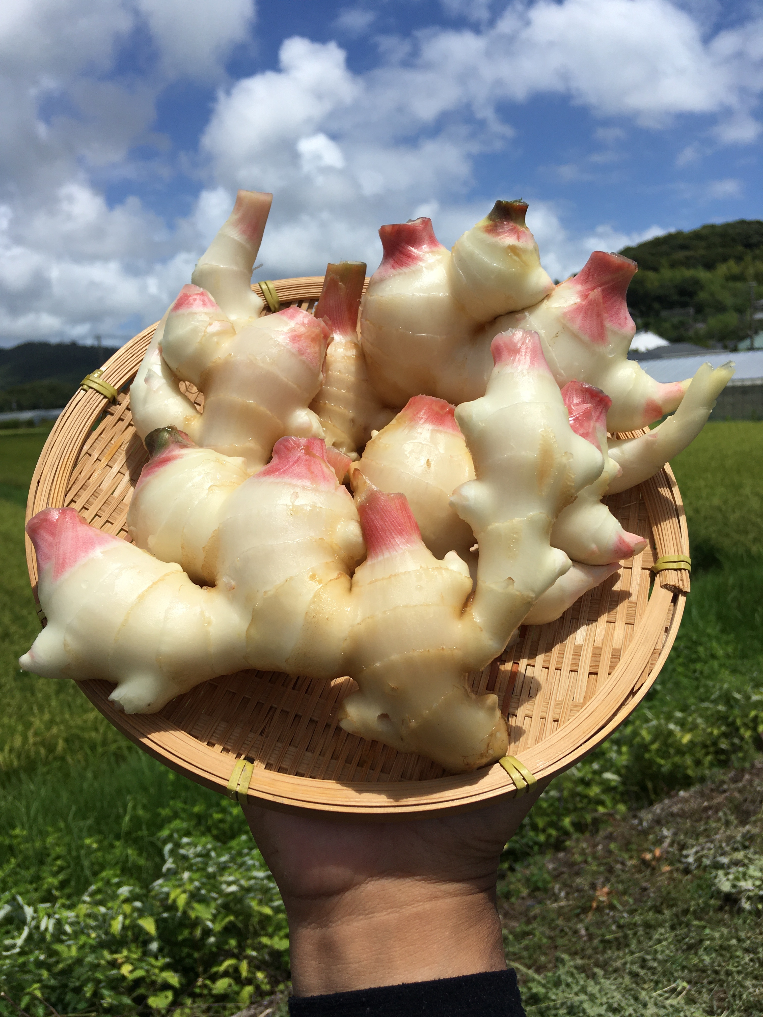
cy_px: 508
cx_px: 382
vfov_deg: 61.7
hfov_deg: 48.2
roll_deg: +4.2
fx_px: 852
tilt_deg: -6.2
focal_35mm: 29
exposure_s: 1/2747
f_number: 2.2
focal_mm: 4.15
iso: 25
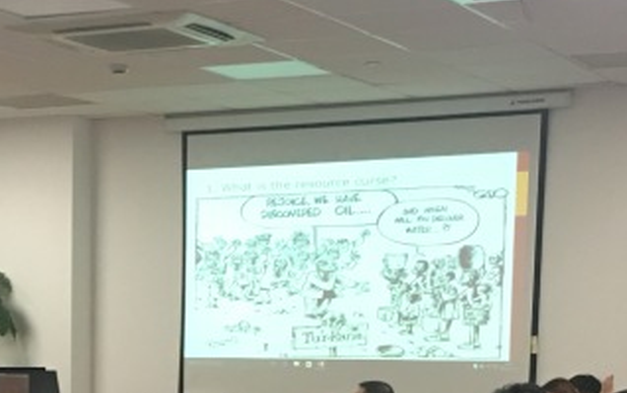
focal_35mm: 99
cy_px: 551
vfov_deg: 12.7
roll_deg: -0.5
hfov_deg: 20.5
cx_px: 32
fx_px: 1692
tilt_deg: -6.9
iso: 80
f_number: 2.2
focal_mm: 4.15
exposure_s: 1/17
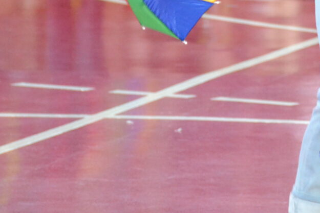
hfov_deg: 4.7
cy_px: -98
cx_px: 451
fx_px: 3890
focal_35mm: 438
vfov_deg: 3.1
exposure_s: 1/60
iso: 2200
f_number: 5.3
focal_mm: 95
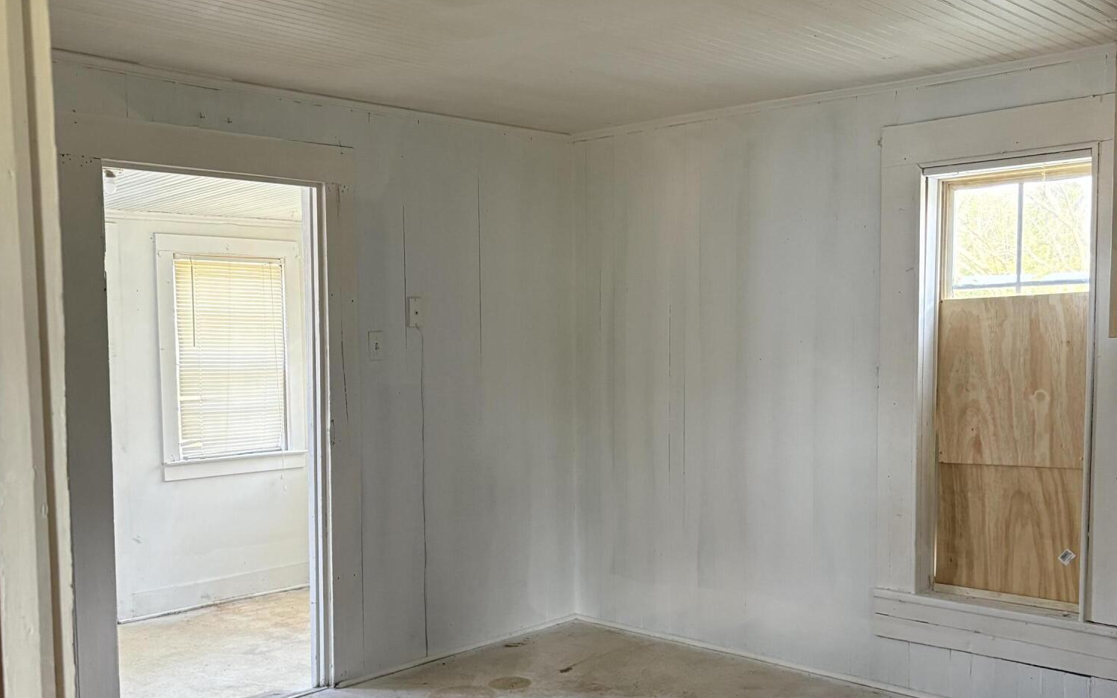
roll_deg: -0.1
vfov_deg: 34.2
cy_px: 442
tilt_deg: -3.2
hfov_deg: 52.8
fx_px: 1126
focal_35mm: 37
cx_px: 556
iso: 250
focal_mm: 5.96
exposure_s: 1/60
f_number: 1.6
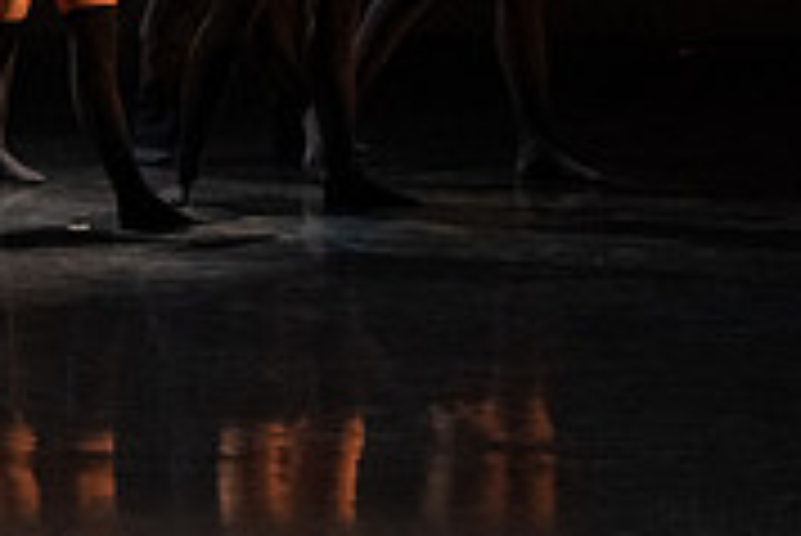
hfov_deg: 6.8
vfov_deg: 4.5
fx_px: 6747
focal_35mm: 303
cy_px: -317
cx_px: 143
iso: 4000
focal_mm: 75
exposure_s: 1/250
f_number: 3.2
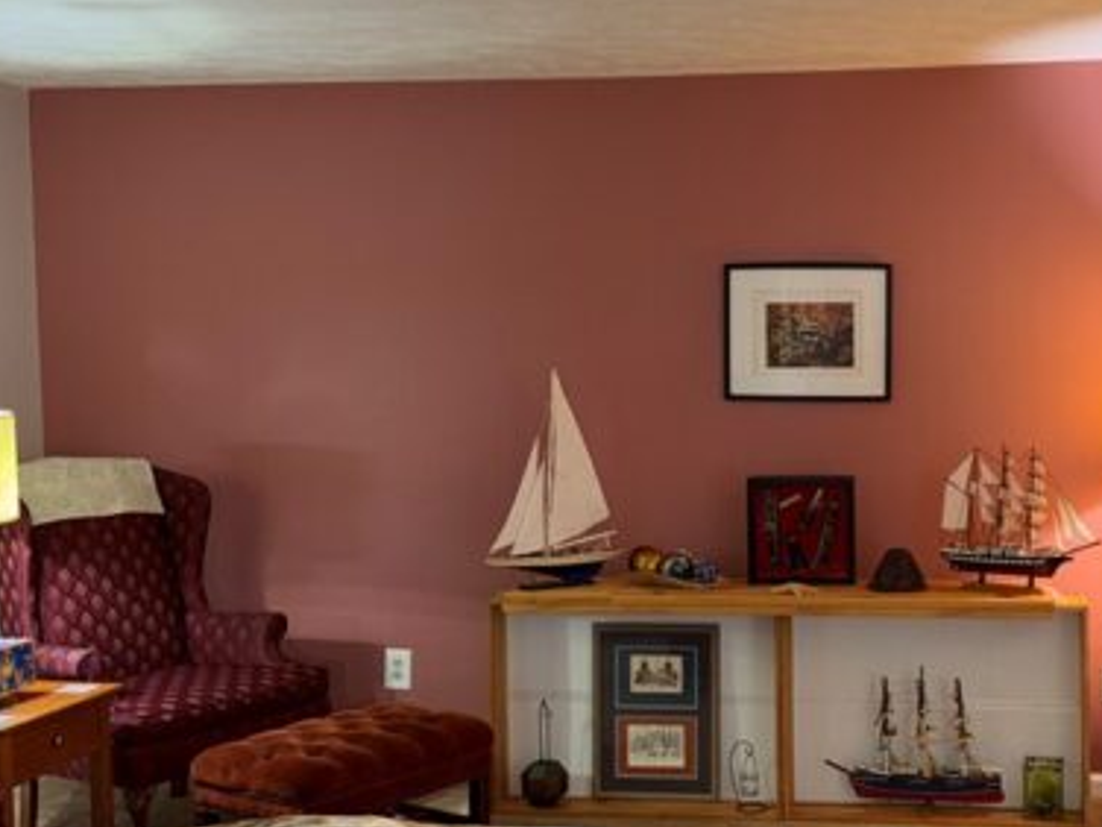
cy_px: 440
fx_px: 1624
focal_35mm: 51
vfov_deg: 28.6
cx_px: 771
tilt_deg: -4.0
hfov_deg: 36.9
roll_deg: +0.6
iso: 64
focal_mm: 6.76
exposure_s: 1/17
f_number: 1.78
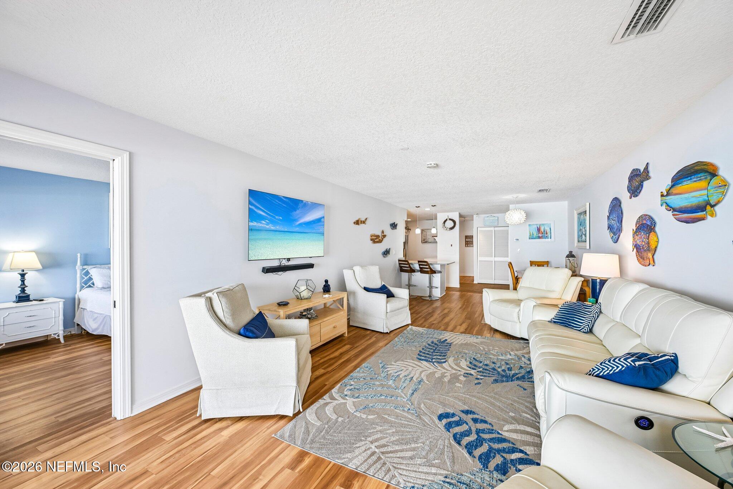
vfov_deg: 81.2
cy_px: 244
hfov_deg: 104.3
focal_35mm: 14
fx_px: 285
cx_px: 366
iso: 320
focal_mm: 14
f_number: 8
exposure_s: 1/15
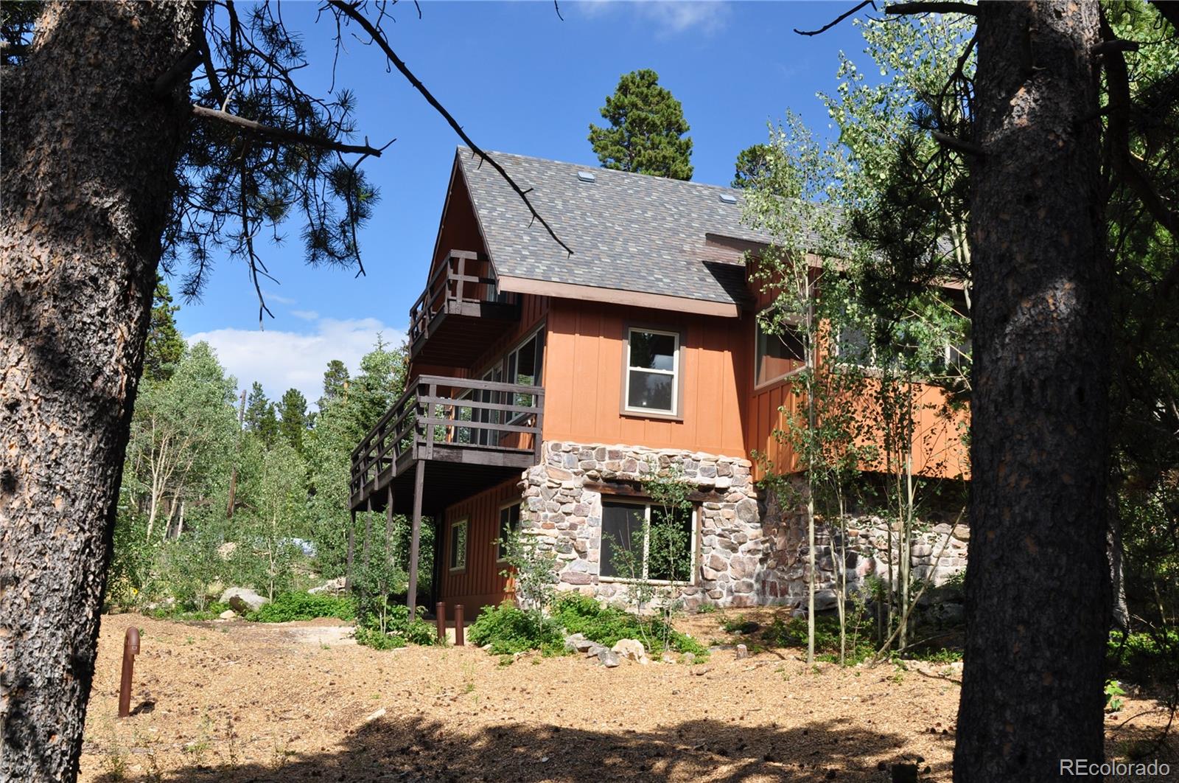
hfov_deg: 53.2
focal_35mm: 36
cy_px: 392
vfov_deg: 36.8
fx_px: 1177
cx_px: 590
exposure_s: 1/250
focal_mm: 24
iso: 200
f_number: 10
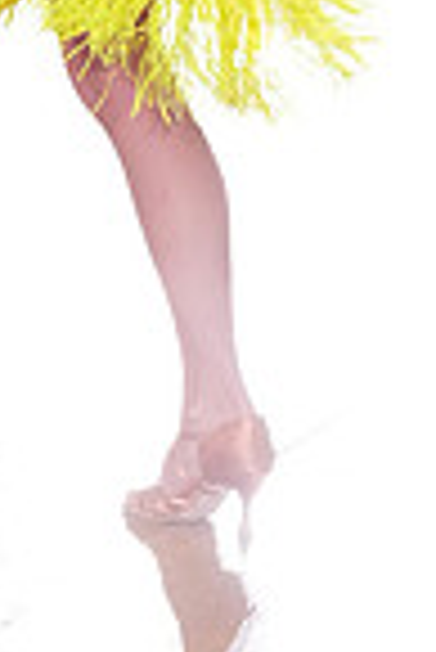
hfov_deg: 4.2
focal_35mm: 324
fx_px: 5872
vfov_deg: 6.3
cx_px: -393
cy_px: -270
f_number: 6.3
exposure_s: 1/200
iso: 3200
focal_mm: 81
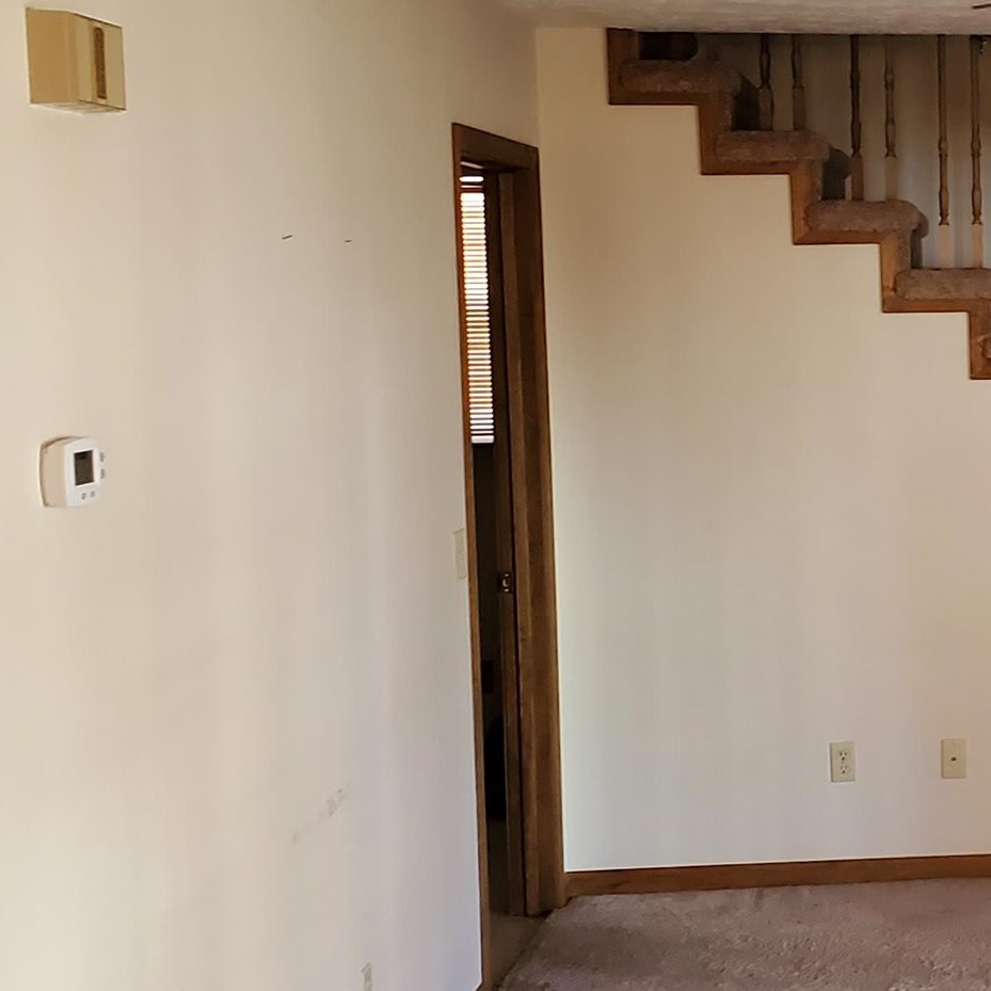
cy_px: 520
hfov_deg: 21.0
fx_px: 2462
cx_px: 1226
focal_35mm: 76
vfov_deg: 22.8
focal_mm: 4.3
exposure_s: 1/40
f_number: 2.4
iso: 320
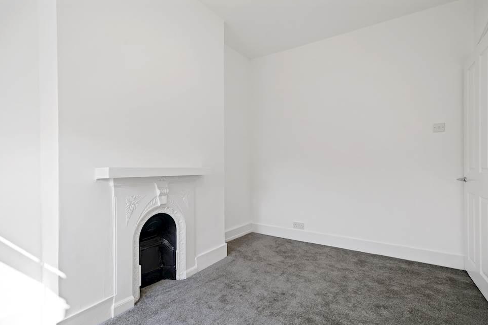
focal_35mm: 16
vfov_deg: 73.7
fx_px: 217
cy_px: 161
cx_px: 235
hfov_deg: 96.7
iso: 100
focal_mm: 15
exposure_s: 1/13
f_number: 11
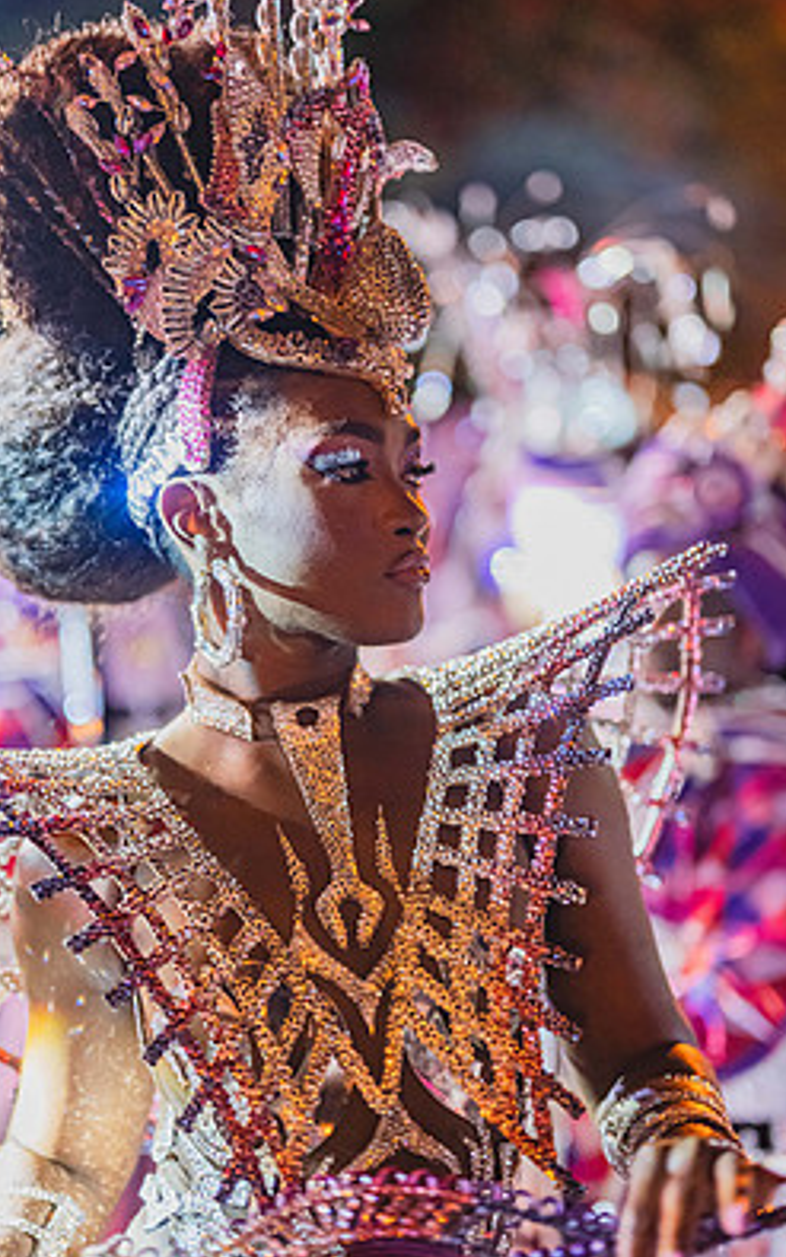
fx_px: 1987
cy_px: 710
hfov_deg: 22.4
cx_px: 347
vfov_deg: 35.1
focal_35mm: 58
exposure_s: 1/320
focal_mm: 50
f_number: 1.2
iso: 3200
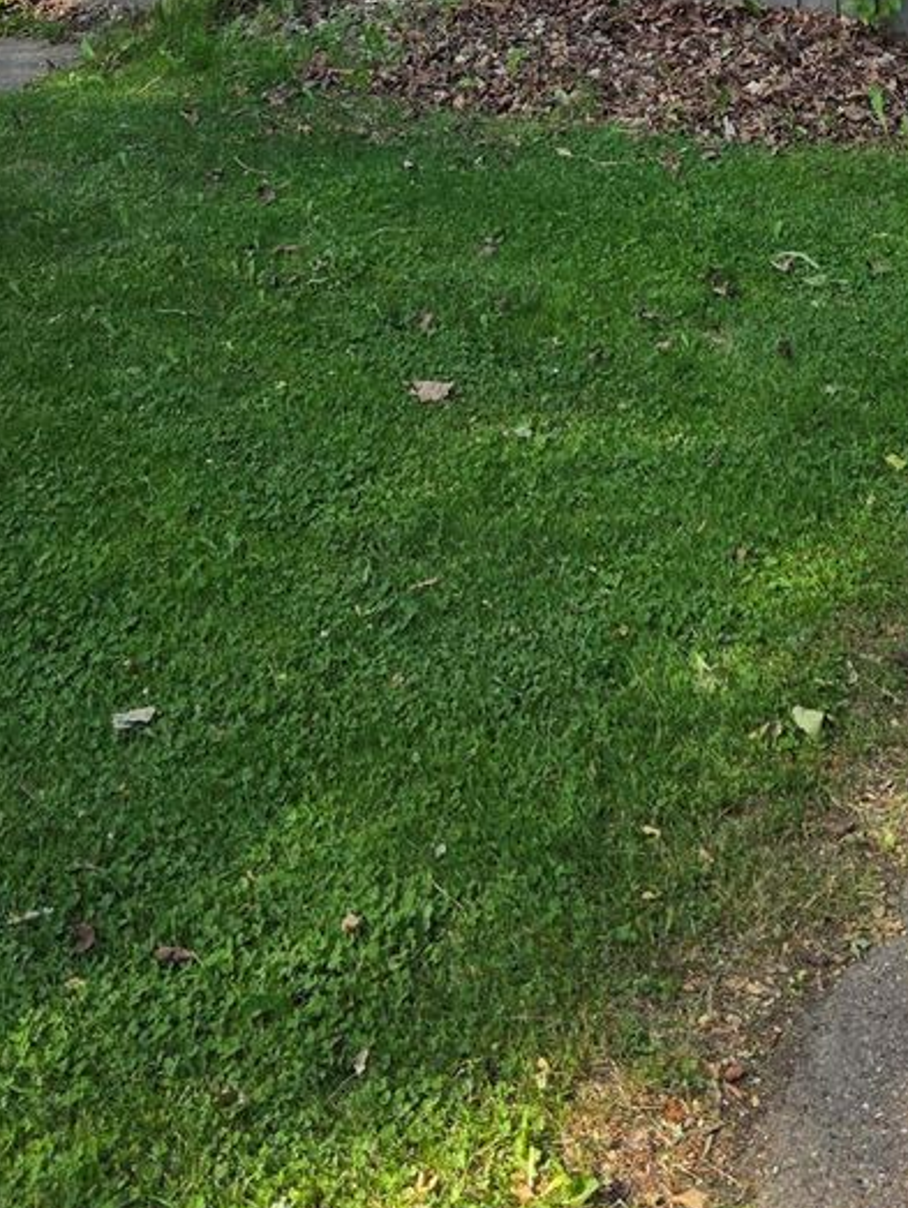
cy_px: -285
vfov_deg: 27.7
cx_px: 573
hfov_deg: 24.4
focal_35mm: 60
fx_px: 2096
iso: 80
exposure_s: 1/1580
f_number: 1.7
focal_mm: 6.3
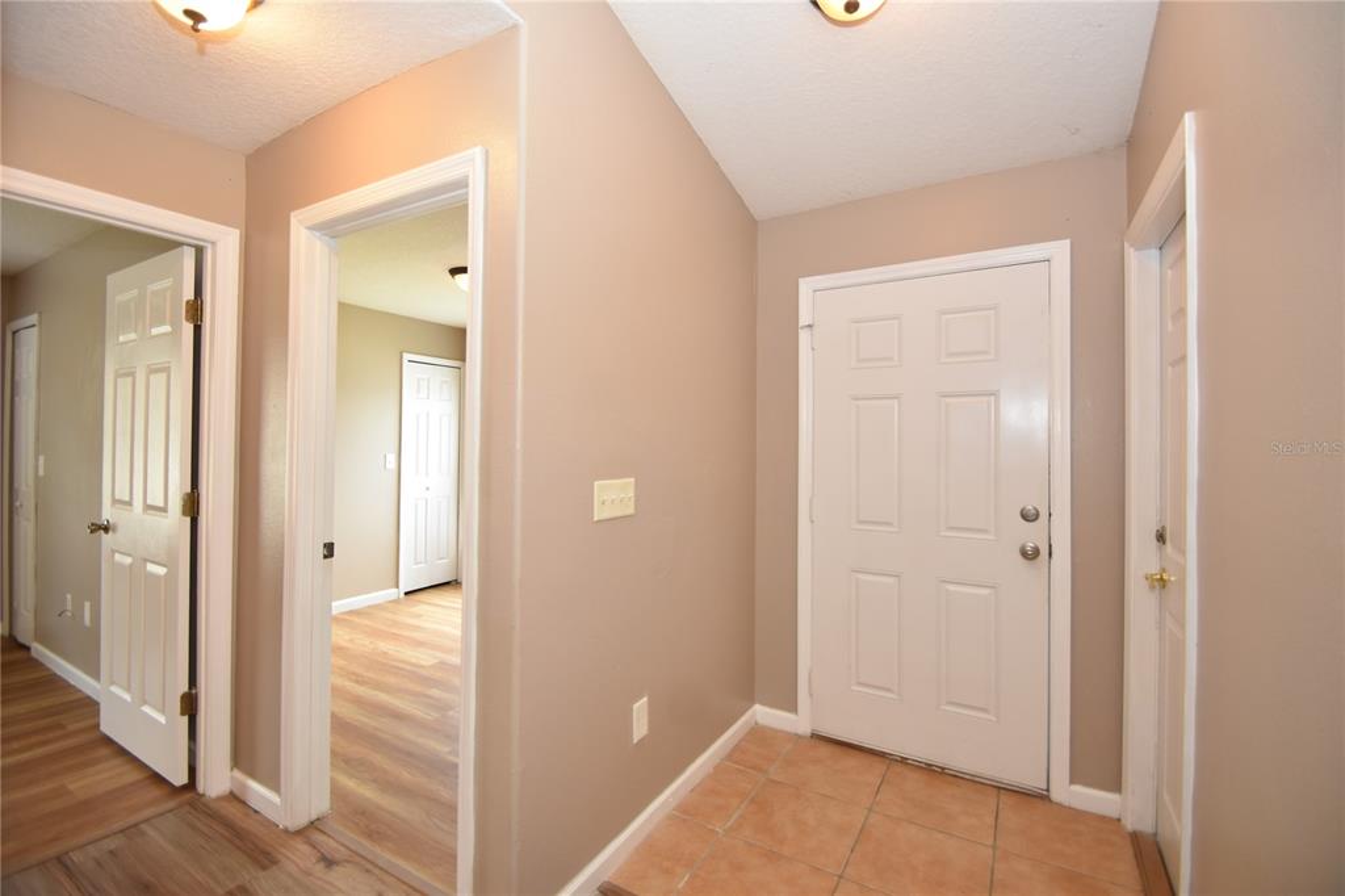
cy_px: 448
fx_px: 560
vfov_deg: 77.3
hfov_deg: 100.4
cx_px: 672
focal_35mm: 15
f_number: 4
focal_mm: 10
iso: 450
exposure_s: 1/60
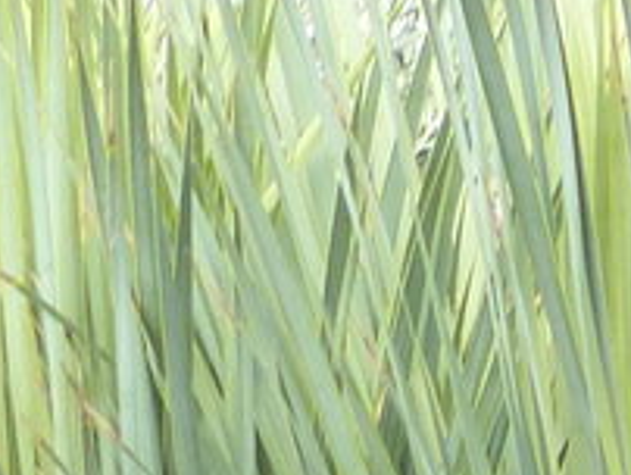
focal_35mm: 332
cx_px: 1684
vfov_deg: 4.4
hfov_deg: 5.7
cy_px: 988
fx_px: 6059
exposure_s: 1/125
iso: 160
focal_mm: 7.6
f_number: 3.5
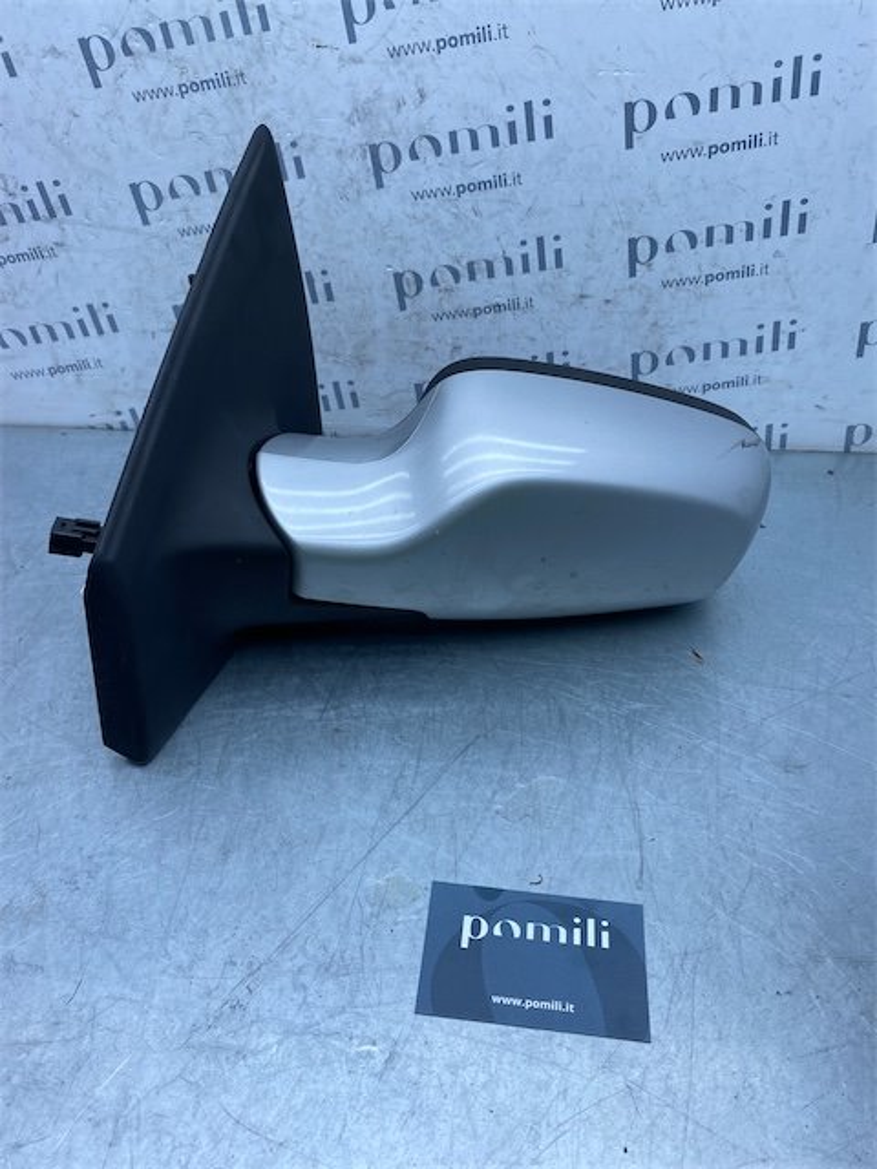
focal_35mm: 26
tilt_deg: -40.1
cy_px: 584
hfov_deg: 53.1
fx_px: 878
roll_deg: -0.7
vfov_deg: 67.3
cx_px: 438
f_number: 1.8
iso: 32
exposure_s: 1/934
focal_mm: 4.25
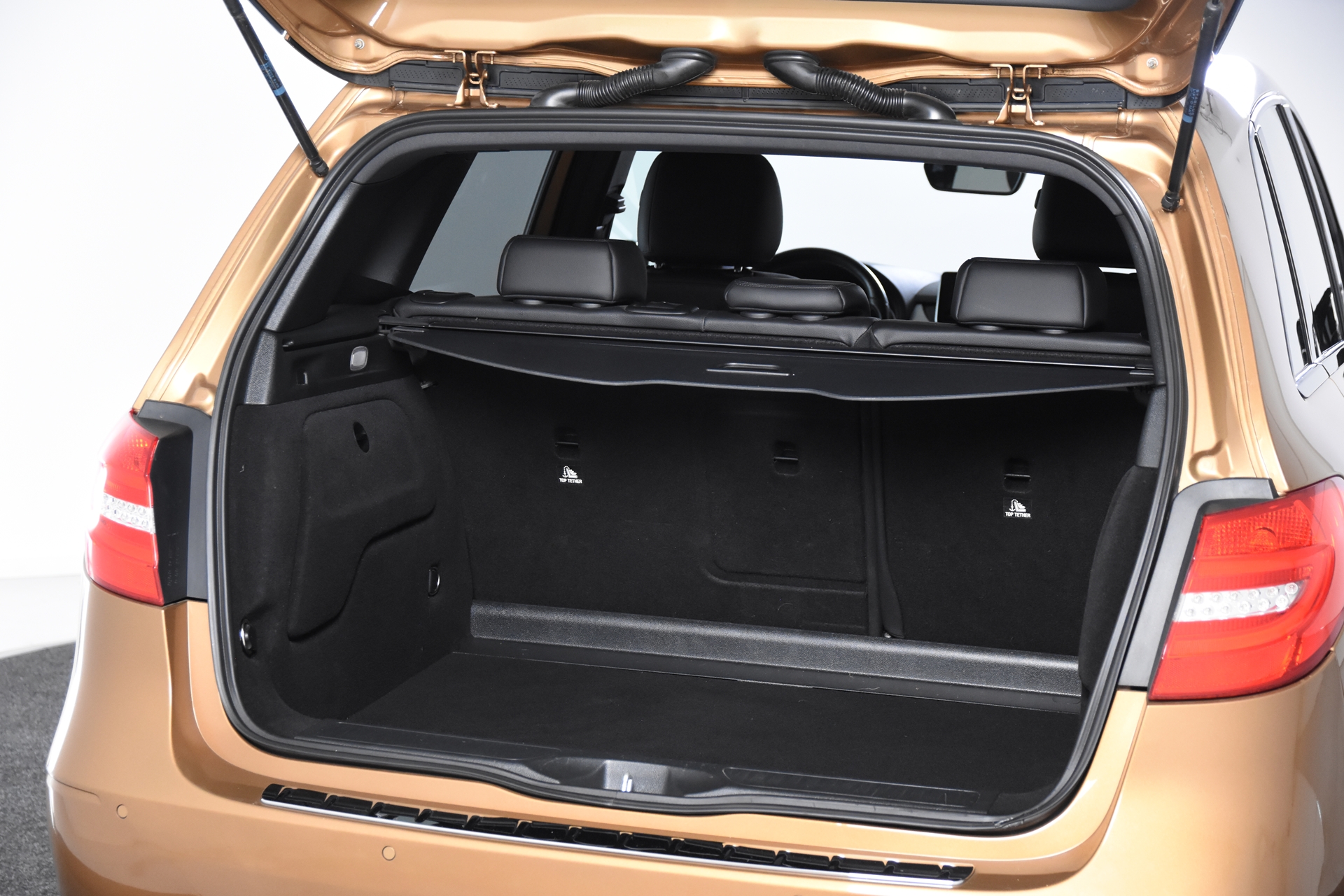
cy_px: 448
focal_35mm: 68
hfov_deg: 29.9
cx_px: 672
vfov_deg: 20.2
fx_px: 2520
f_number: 3.5
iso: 2200
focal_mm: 45
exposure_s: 1/80
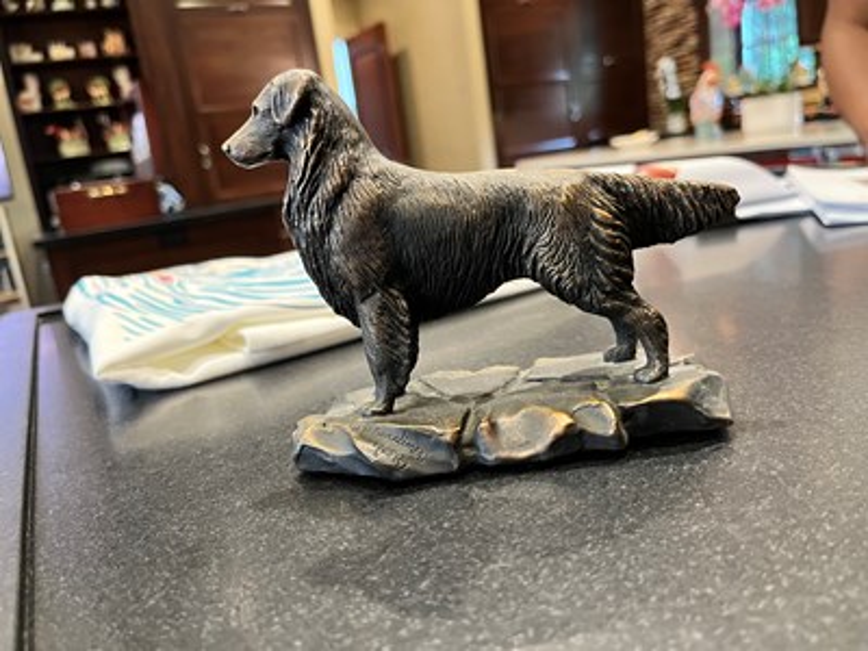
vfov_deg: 53.1
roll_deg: +8.0
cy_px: 326
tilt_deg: -14.6
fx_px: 652
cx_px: 434
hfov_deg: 67.3
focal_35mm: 26
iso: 500
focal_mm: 5.1
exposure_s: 1/60
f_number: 1.6
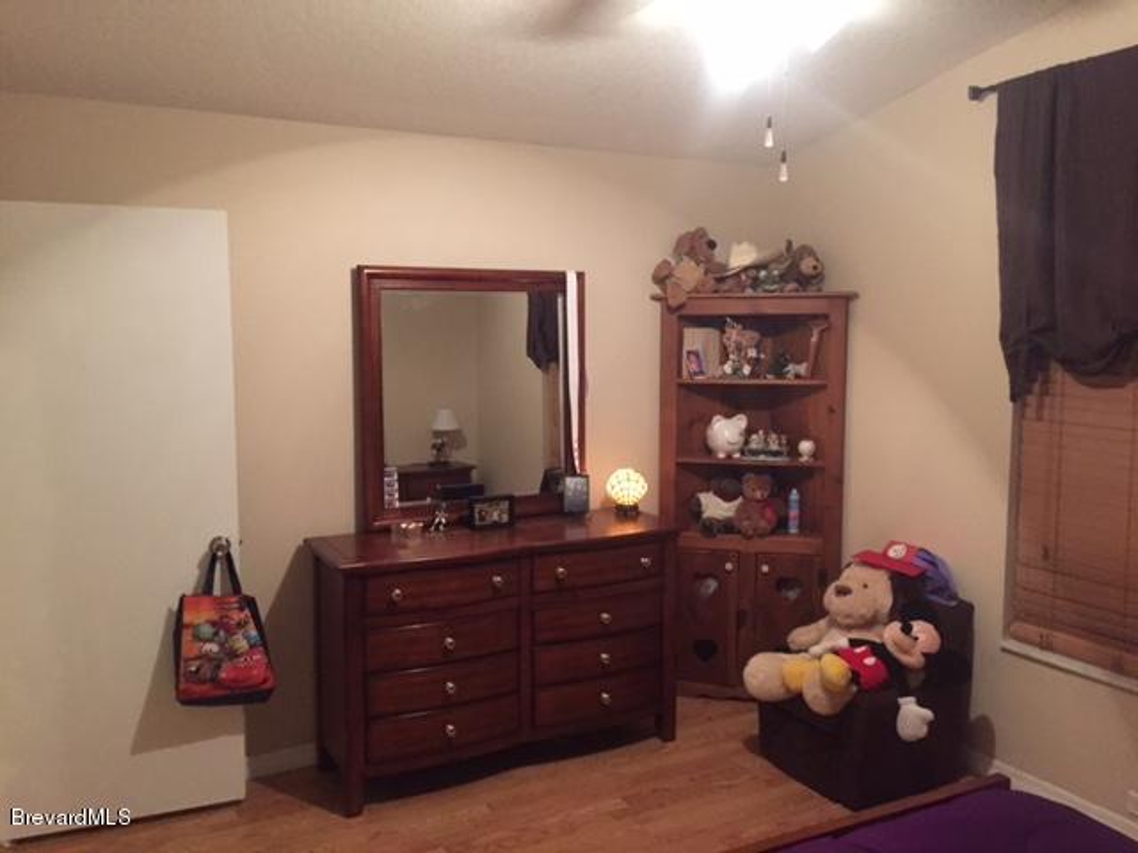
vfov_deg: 48.2
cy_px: 426
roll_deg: -0.8
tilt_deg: -6.1
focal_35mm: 29
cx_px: 569
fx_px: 953
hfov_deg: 61.7
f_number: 2.2
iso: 400
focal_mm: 4.15
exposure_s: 1/15
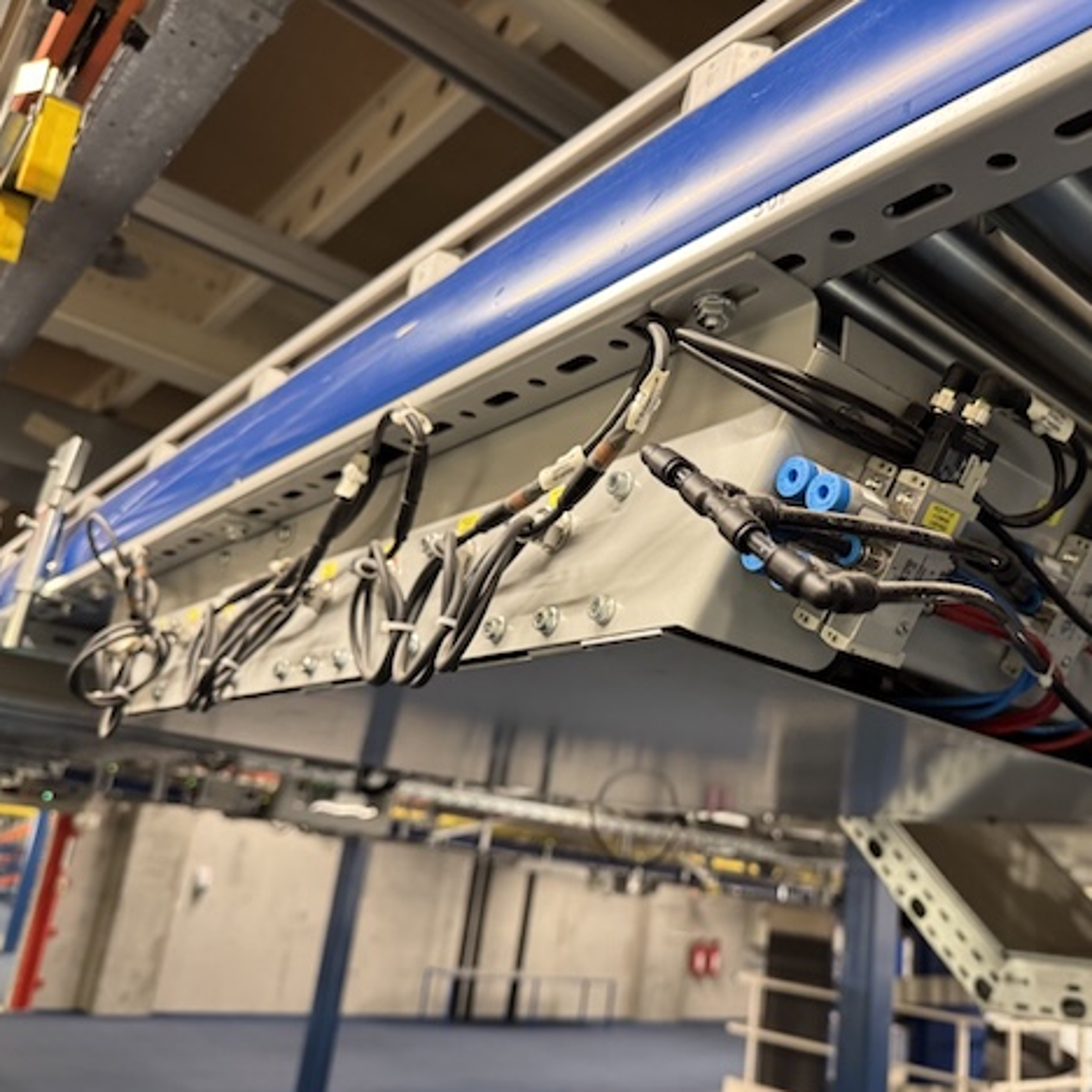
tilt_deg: +18.9
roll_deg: -5.1
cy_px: 558
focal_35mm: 29
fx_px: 1035
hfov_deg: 55.0
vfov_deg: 55.6
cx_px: 681
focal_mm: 6.76
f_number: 1.78
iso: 320
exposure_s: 1/50
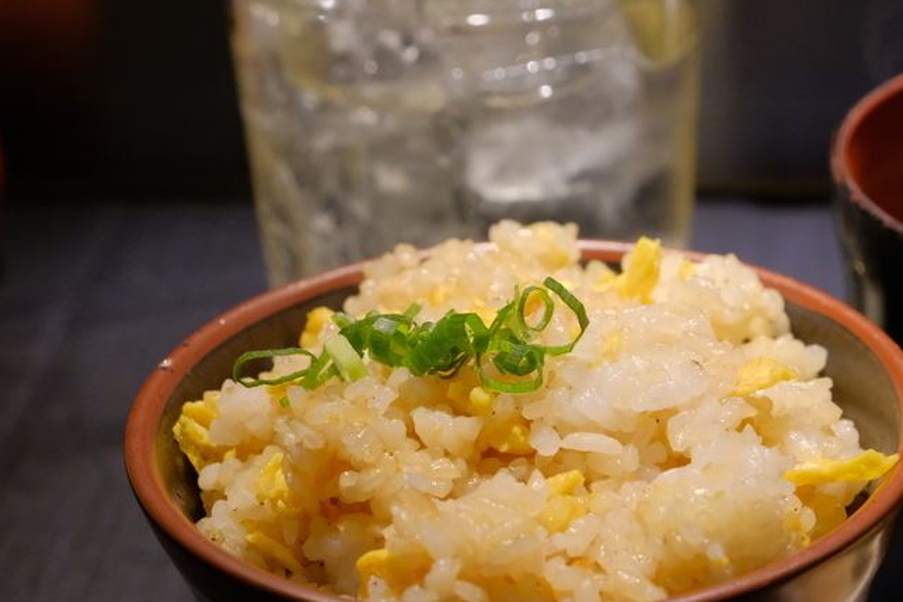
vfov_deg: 12.7
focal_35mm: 108
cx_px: 810
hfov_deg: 18.6
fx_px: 2708
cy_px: 396
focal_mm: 38.8
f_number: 5
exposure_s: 1/70
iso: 3200
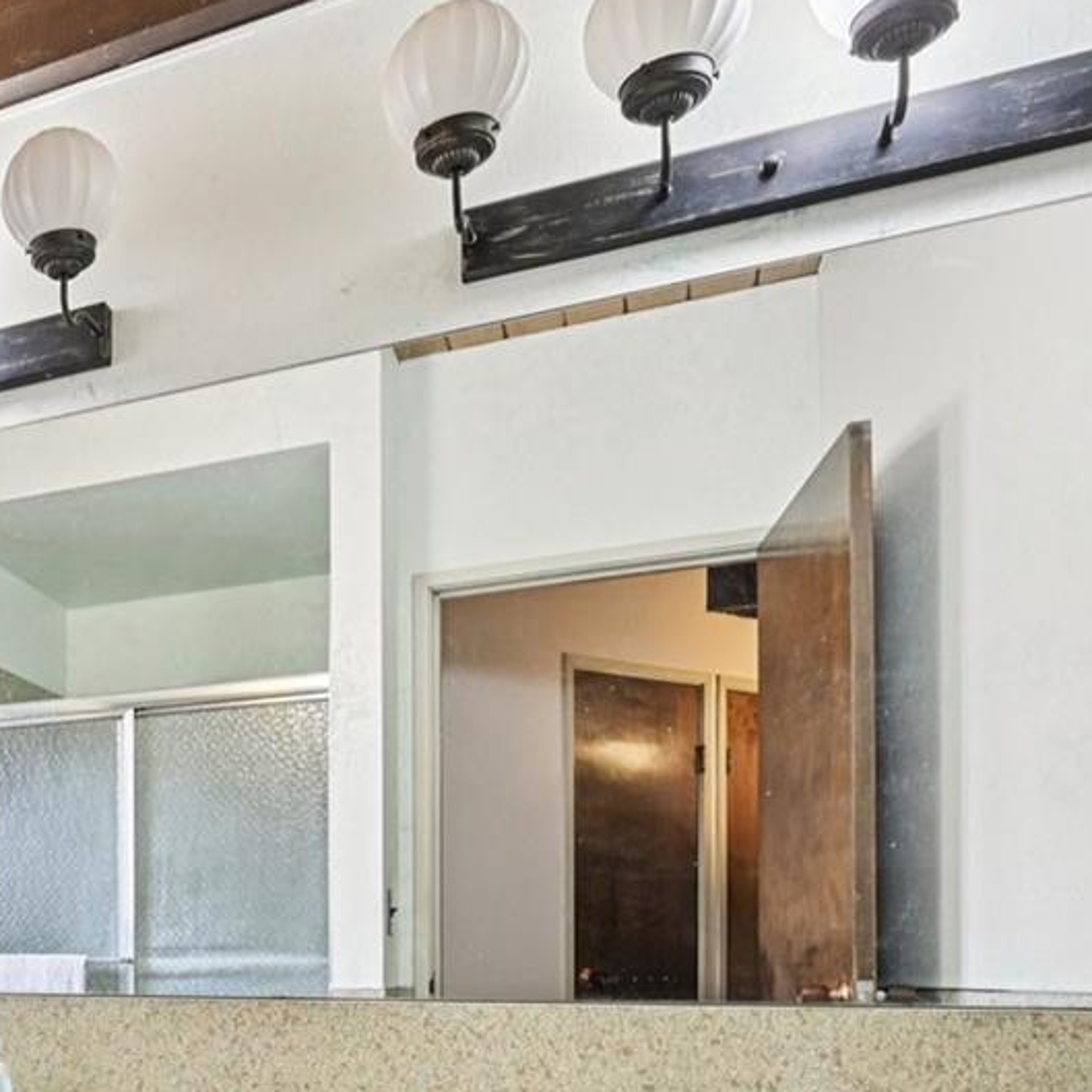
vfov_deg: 42.9
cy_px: 943
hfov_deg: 39.3
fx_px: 1285
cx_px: -56
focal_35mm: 36
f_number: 11
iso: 400
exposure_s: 1/6
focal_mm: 14
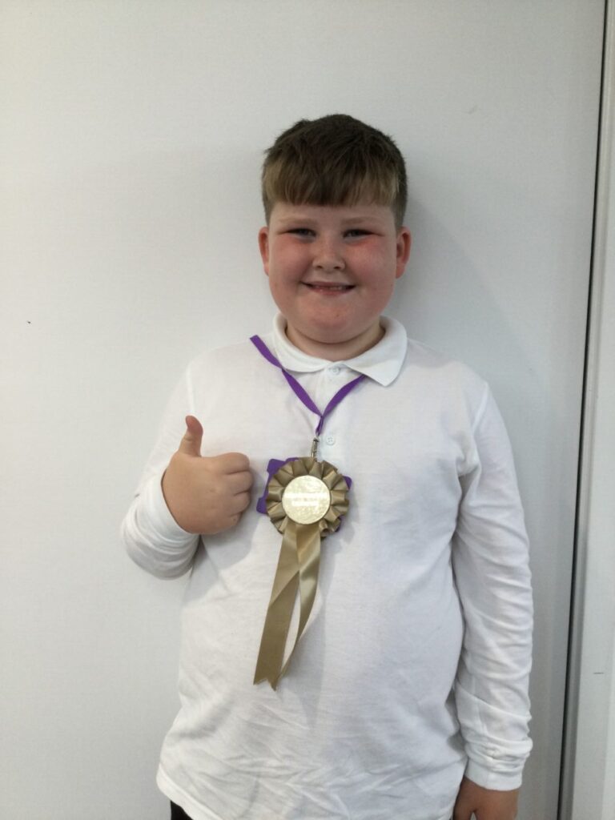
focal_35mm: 31
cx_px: 308
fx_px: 734
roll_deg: -0.9
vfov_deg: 58.4
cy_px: 410
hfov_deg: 45.4
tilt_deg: -10.1
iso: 25
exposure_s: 1/33
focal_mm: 3.3
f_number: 2.4
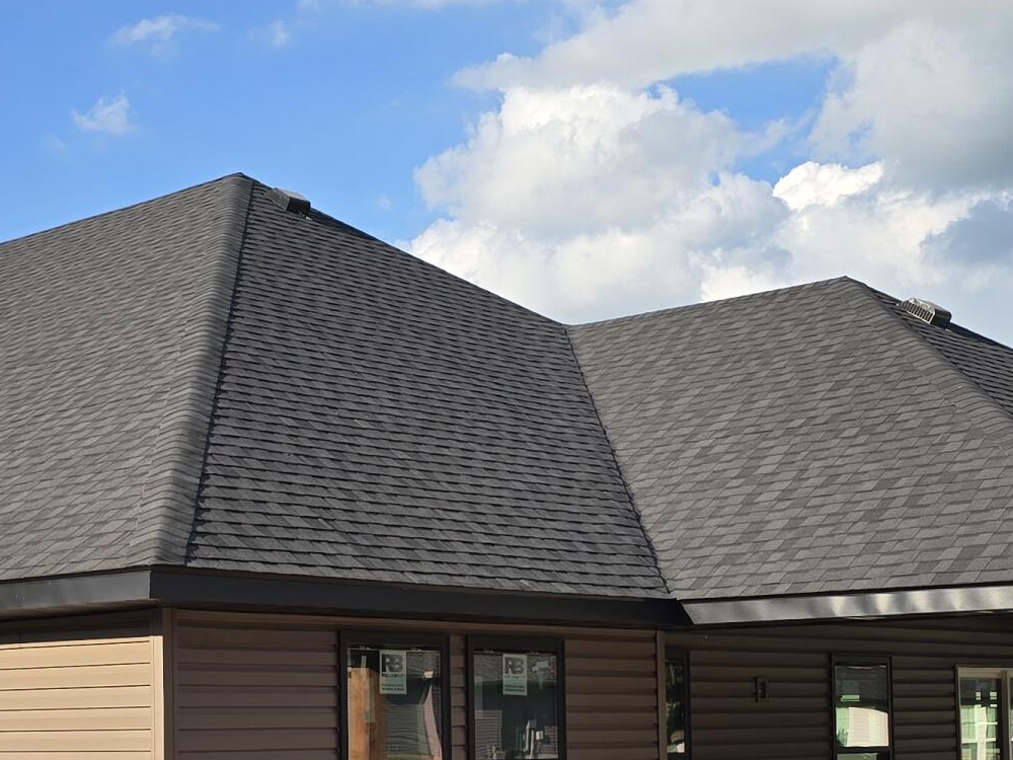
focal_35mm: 69
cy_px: 616
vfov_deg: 21.0
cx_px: 315
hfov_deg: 27.9
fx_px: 2019
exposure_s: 1/585
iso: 12
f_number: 1.7
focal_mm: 6.3
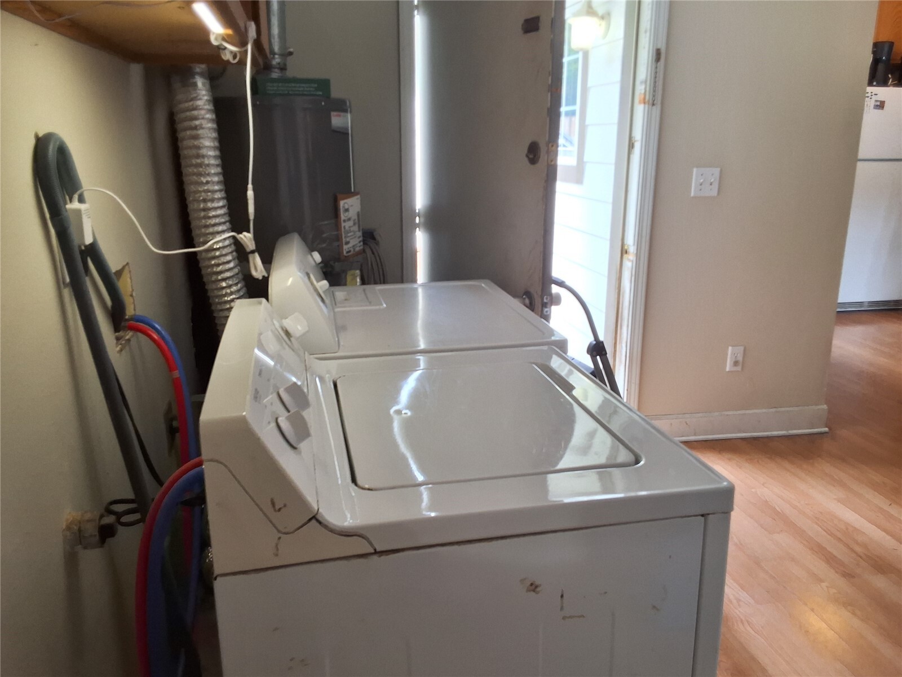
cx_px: 451
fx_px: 730
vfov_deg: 49.7
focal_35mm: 28
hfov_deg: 63.4
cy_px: 338
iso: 50
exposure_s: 1/40
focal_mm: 2.91
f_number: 1.9
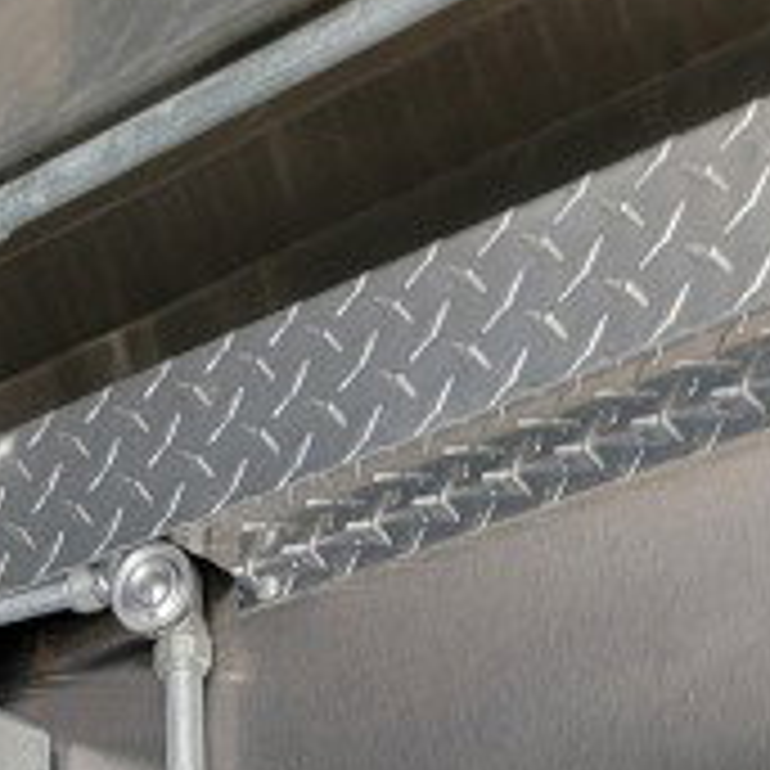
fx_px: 2542
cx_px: -266
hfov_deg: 16.2
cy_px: 1398
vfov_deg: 14.9
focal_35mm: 101
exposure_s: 1/60
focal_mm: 6.7
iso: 200
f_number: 1.8
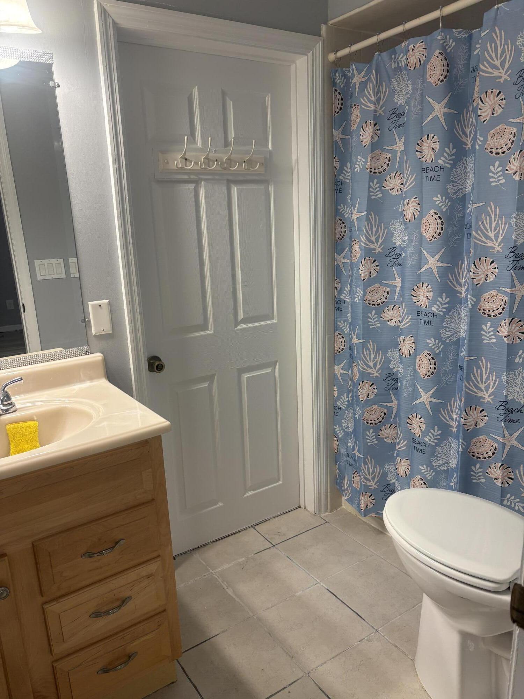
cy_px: 350
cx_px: 262
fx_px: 525
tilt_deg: -14.0
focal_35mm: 26
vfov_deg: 67.3
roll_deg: +2.6
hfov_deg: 53.1
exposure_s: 1/60
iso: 100
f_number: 1.6
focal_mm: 5.96
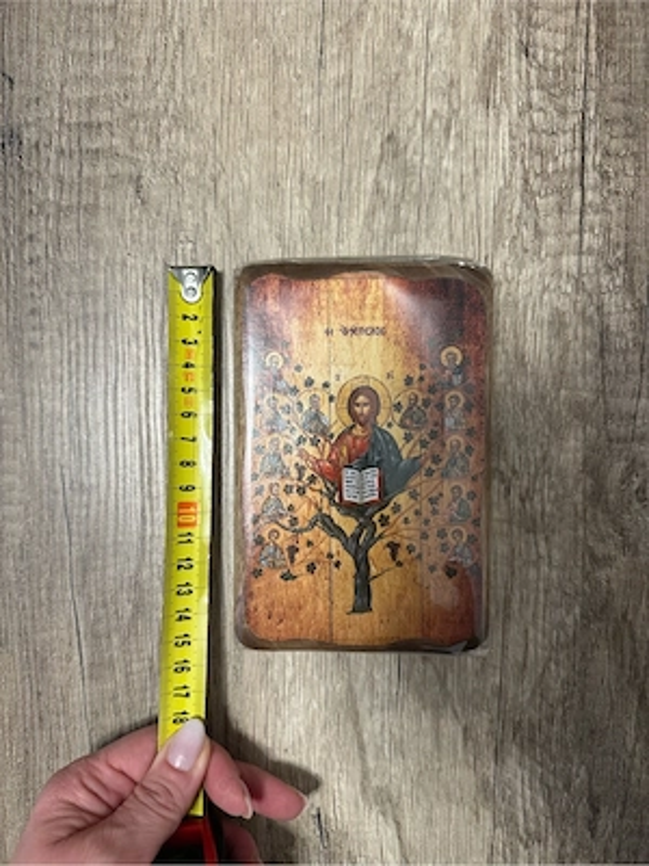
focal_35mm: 24
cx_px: 324
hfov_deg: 56.8
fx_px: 600
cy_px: 433
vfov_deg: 71.6
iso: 200
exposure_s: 1/50
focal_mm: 6.86
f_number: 1.78
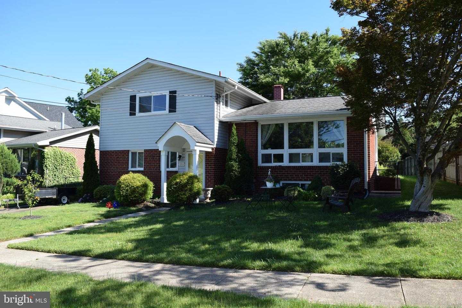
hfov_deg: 67.4
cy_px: 154
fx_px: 346
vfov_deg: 47.9
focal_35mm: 27
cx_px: 231
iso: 100
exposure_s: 1/200
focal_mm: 18
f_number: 7.1
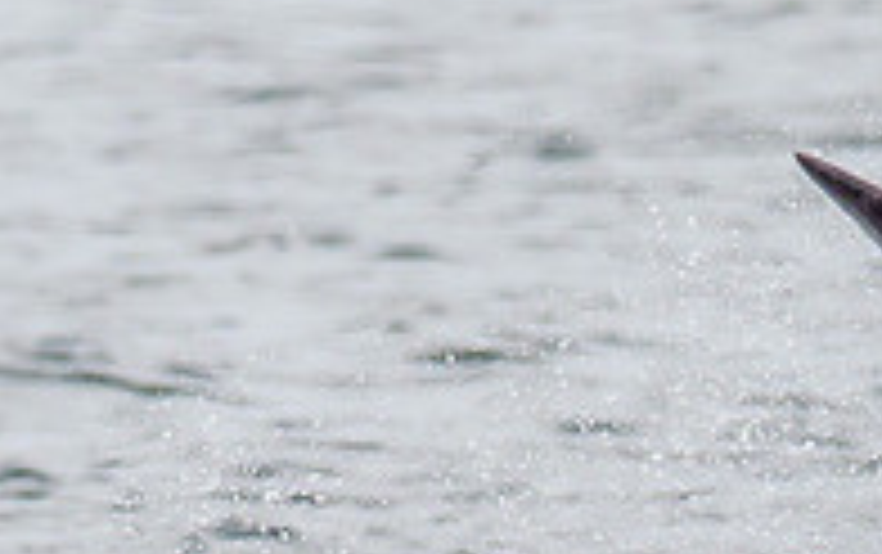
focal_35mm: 3342
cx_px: 1773
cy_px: 514
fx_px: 80425
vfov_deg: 0.4
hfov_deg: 0.6
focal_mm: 300
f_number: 4.5
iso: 500
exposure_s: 1/2000
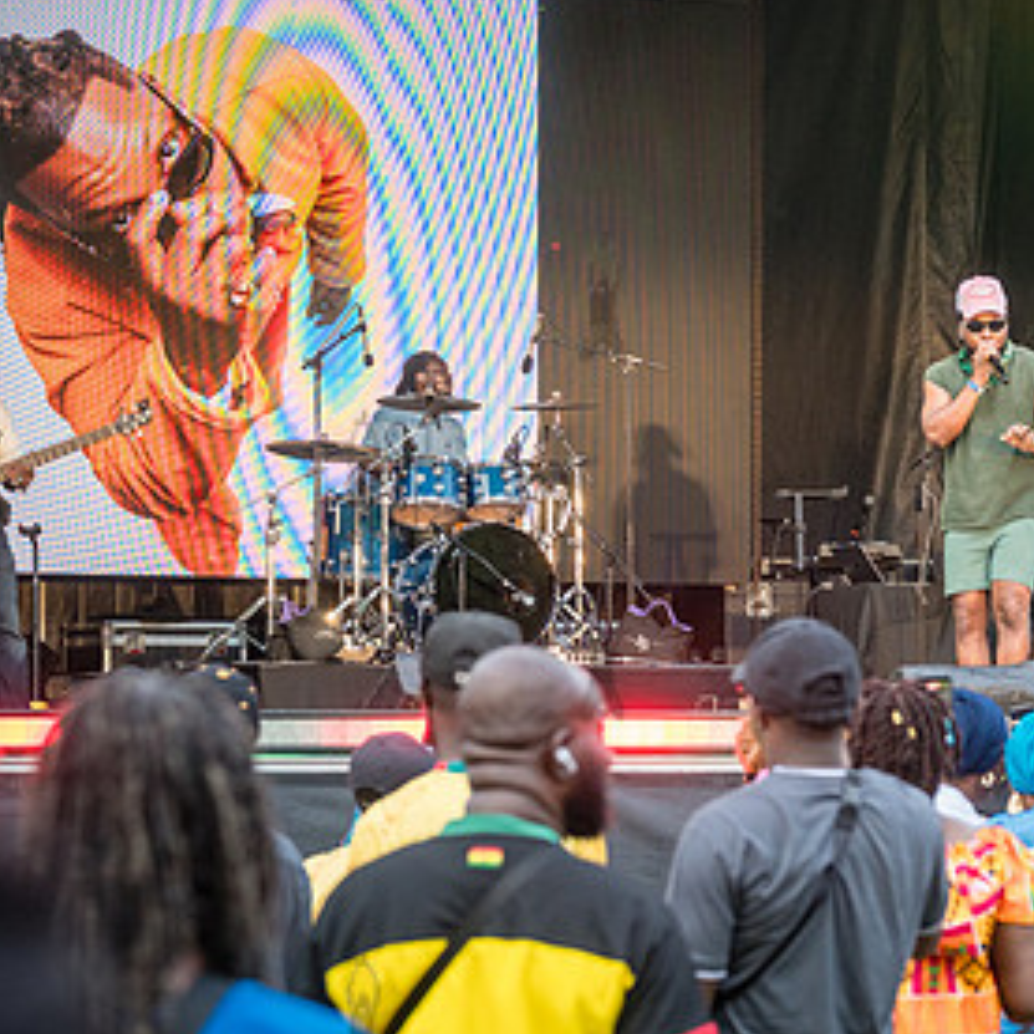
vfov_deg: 12.0
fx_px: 4934
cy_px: 474
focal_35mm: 146
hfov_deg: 11.8
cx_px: 1079
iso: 1600
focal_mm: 82
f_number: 4
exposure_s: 1/800
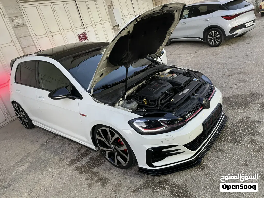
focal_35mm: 26
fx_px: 198
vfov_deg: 53.1
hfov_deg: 67.3
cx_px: 132
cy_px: 99
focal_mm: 4.2
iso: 400
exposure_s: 1/50
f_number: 1.6
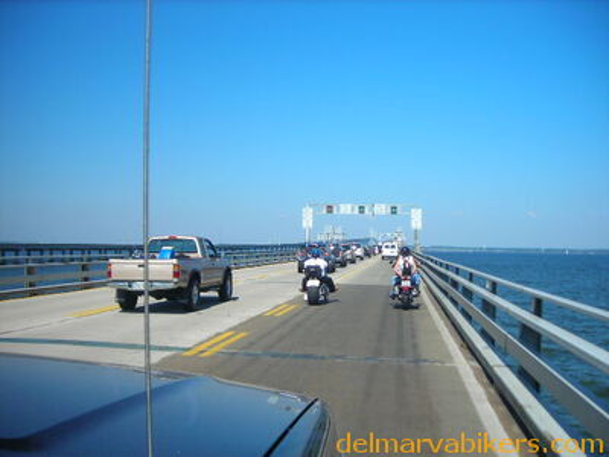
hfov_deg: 49.0
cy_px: 228
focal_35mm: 38
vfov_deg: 37.7
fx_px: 669
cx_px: 304
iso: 50
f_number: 6.4
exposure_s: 1/155
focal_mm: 6.3
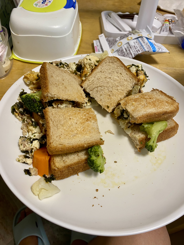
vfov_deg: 67.3
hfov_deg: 53.1
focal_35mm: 26
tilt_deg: -48.6
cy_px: 122
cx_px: 92
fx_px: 184
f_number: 1.8
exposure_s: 1/60
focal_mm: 4.25
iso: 100
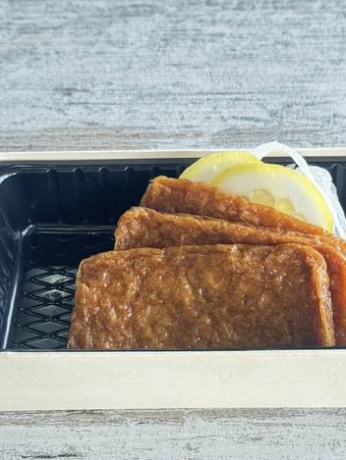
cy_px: 236
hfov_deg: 19.6
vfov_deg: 26.0
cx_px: 213
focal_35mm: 75
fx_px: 999
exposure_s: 1/60
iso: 100
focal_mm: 6.76
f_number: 1.78
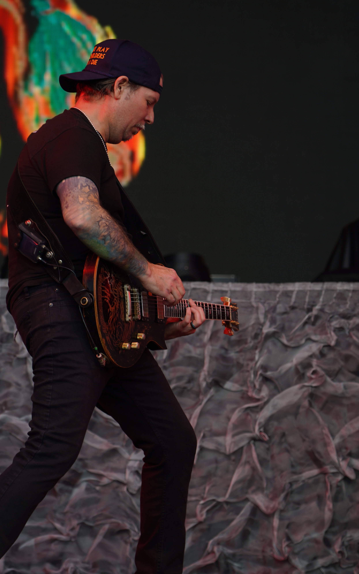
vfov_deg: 13.0
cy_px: 287
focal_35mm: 161
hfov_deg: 8.1
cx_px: 103
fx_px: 2520
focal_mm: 105
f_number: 4
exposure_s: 1/125
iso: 125
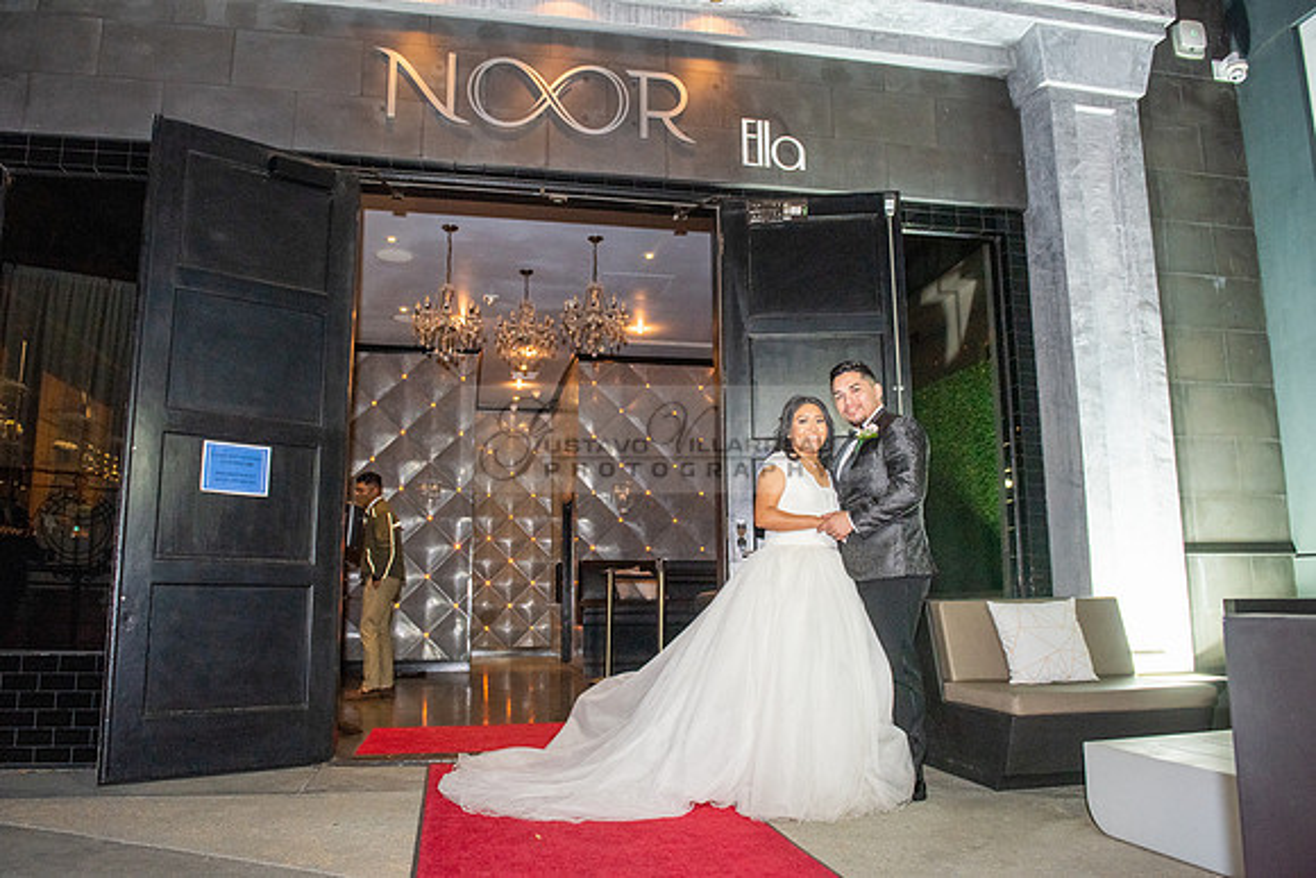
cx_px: 658
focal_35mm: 26
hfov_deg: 69.1
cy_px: 439
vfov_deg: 49.4
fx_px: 955
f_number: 4
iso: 1600
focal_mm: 24
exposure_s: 1/160
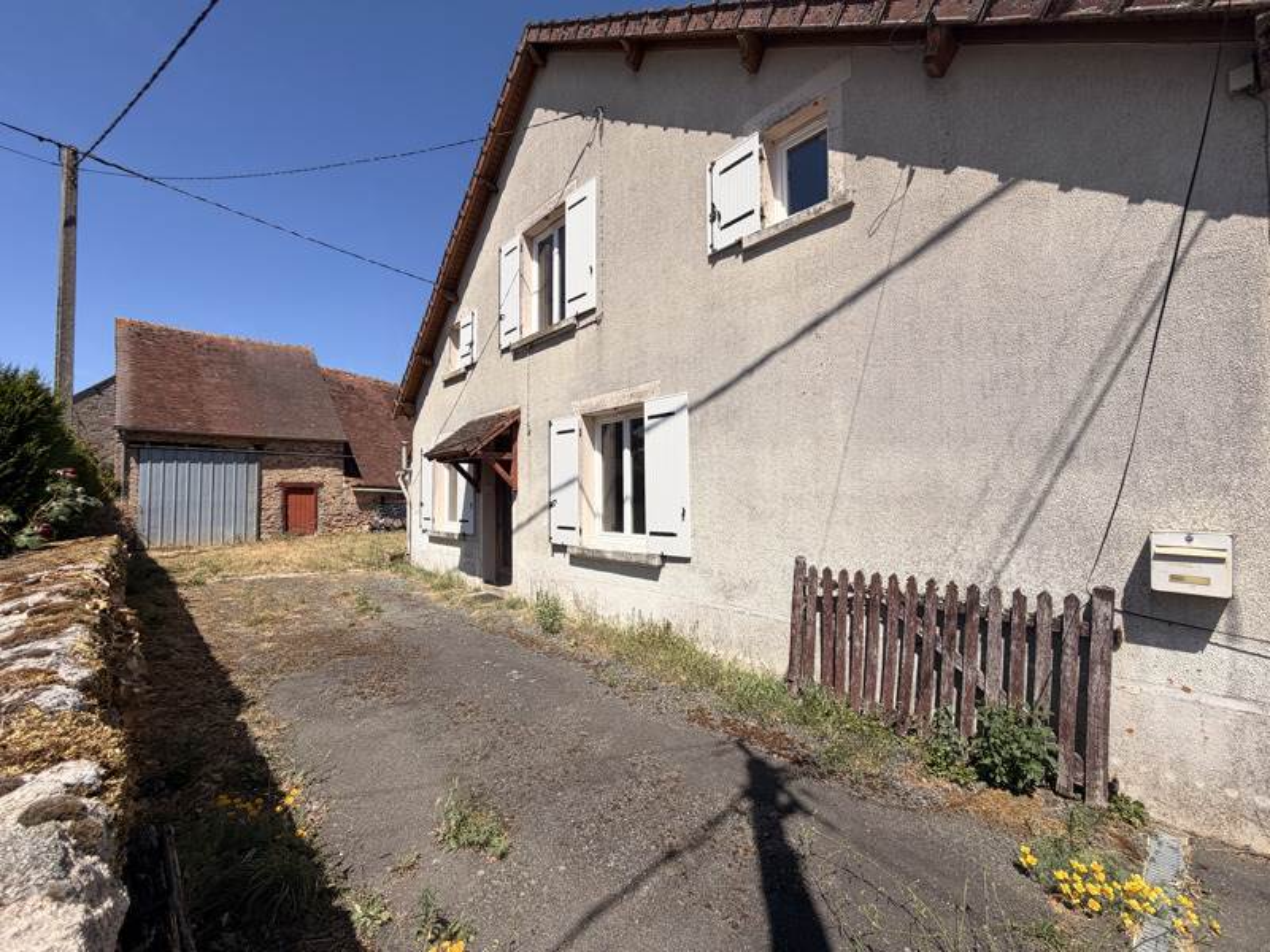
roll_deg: +0.9
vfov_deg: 85.7
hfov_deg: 102.1
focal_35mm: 14
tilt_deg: +2.6
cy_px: 476
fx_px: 514
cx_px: 635
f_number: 2.2
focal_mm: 2.22
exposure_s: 1/1105
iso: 20
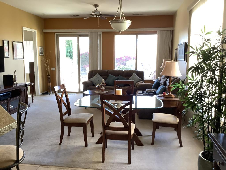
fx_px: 202
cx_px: 113
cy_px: 85
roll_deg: -0.4
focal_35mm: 31
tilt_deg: -9.5
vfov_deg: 45.4
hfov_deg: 58.4
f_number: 2.4
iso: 160
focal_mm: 3.3
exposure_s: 1/60
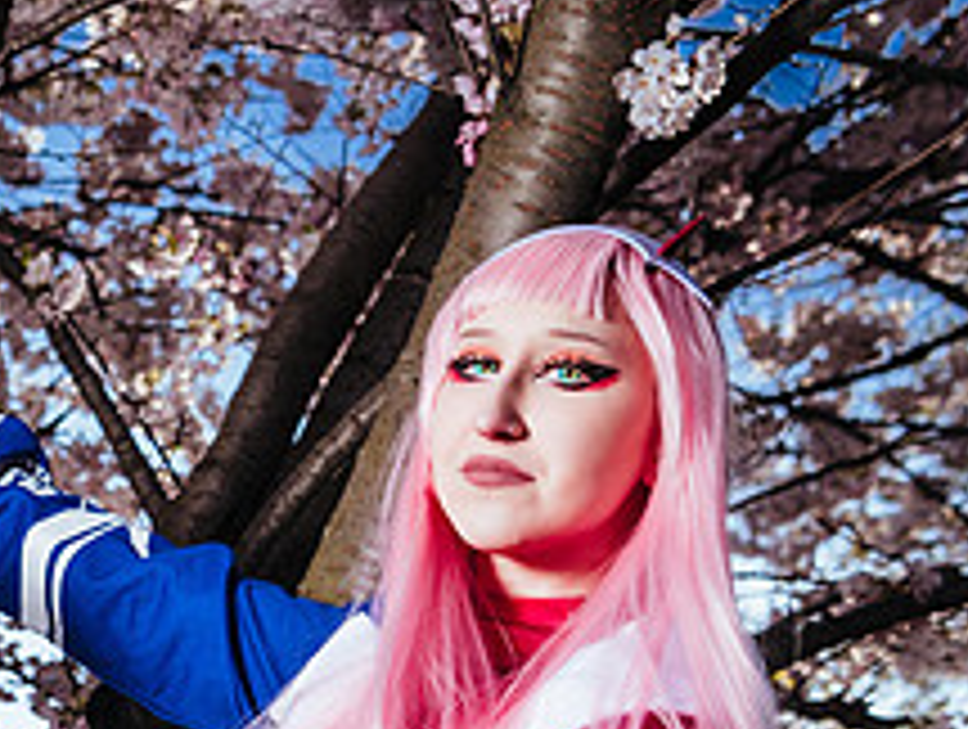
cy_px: 706
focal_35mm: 88
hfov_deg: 21.0
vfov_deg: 16.5
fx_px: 2465
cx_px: -126
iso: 64
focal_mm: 34
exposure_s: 1/200
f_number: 4
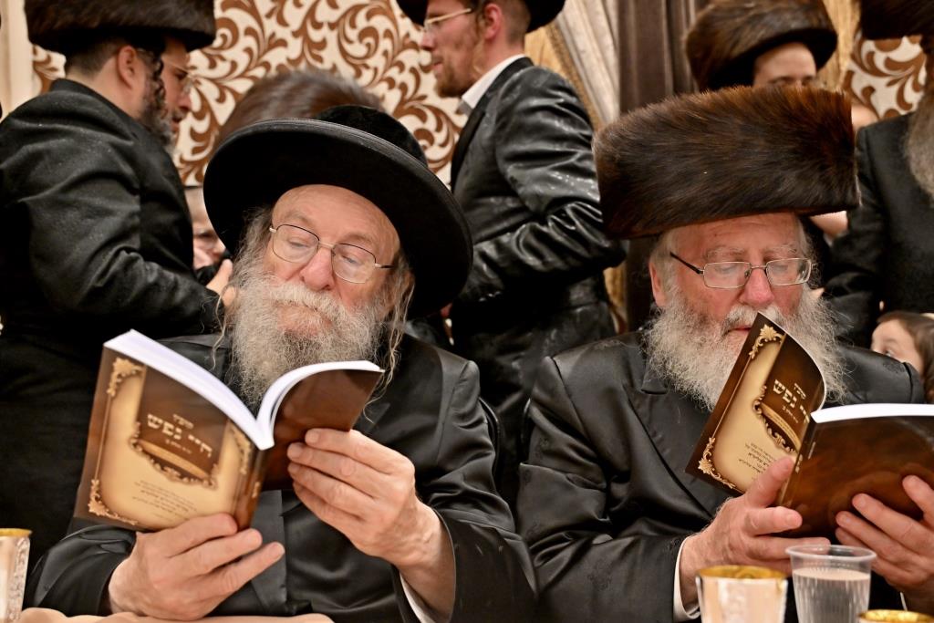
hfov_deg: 51.9
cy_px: 312
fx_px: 960
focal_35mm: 37
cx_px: 467
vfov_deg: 36.0
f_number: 4
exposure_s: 1/250
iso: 1250
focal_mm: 37
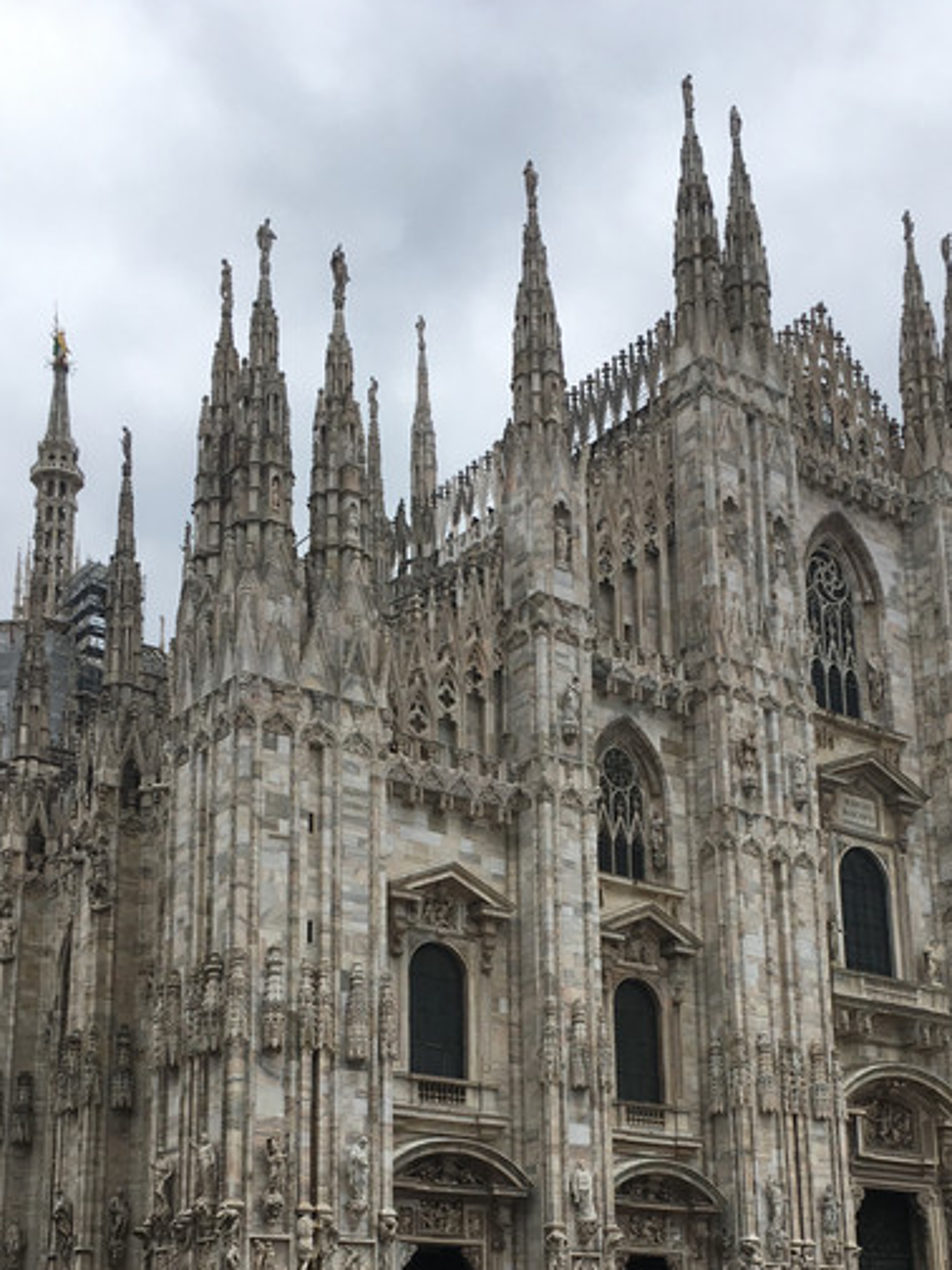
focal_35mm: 46
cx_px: 531
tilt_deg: +14.8
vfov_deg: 40.1
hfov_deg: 31.5
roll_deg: +2.6
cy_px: 955
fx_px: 1687
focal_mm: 4.15
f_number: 2.2
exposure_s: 1/1026
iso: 25
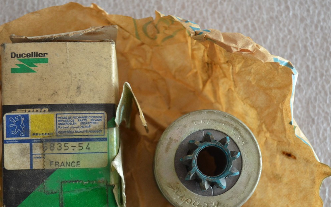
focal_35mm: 71
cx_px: 139
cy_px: 140
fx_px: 641
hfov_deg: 28.9
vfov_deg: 18.3
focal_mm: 34
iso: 900
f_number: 5
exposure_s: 1/60
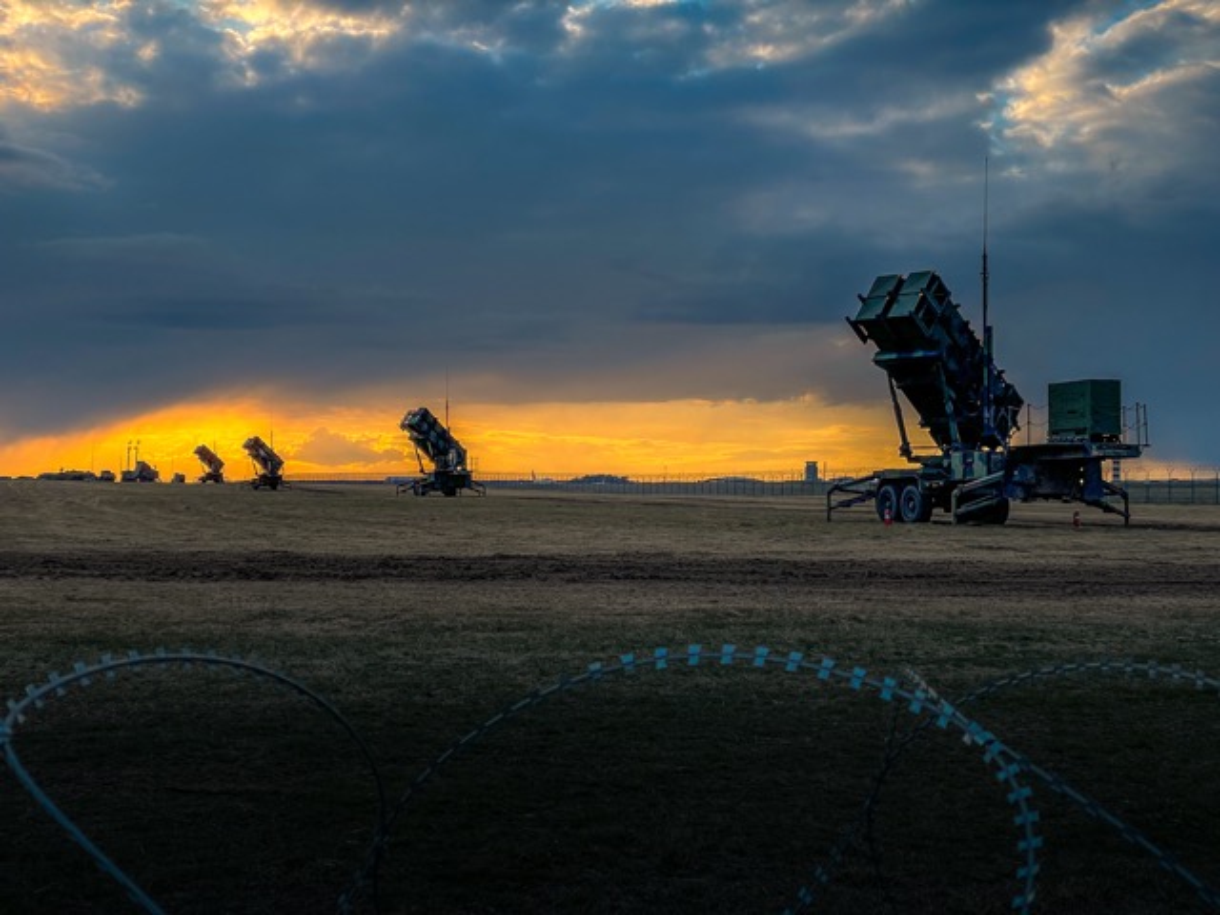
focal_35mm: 52
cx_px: 610
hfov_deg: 36.8
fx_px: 1833
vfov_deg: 28.0
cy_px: 458
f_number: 2
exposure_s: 1/500
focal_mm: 6
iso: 25
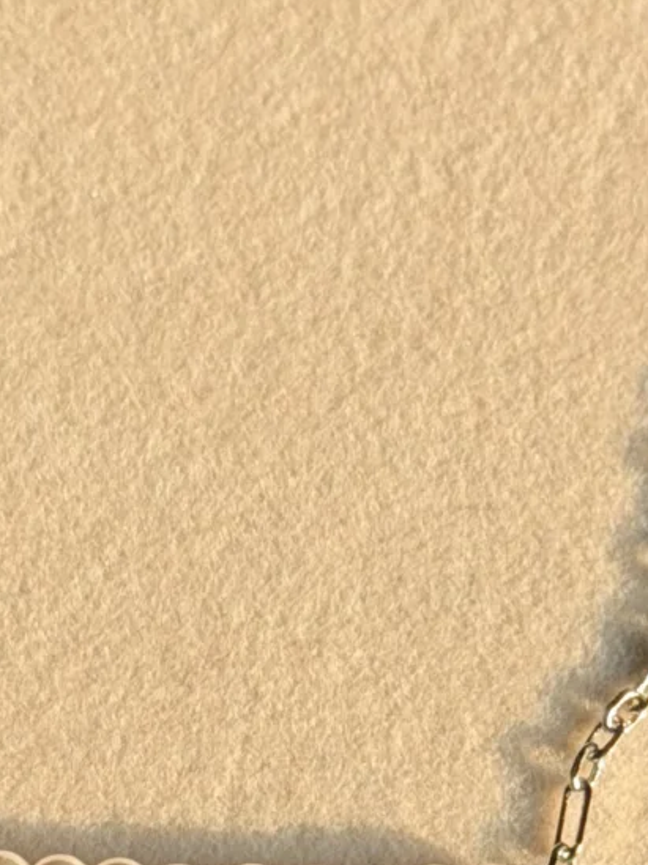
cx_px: 240
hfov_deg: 6.6
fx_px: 5597
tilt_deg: -59.6
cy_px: 479
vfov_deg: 8.8
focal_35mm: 224
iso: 64
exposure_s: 1/1264
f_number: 1.78
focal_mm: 6.76
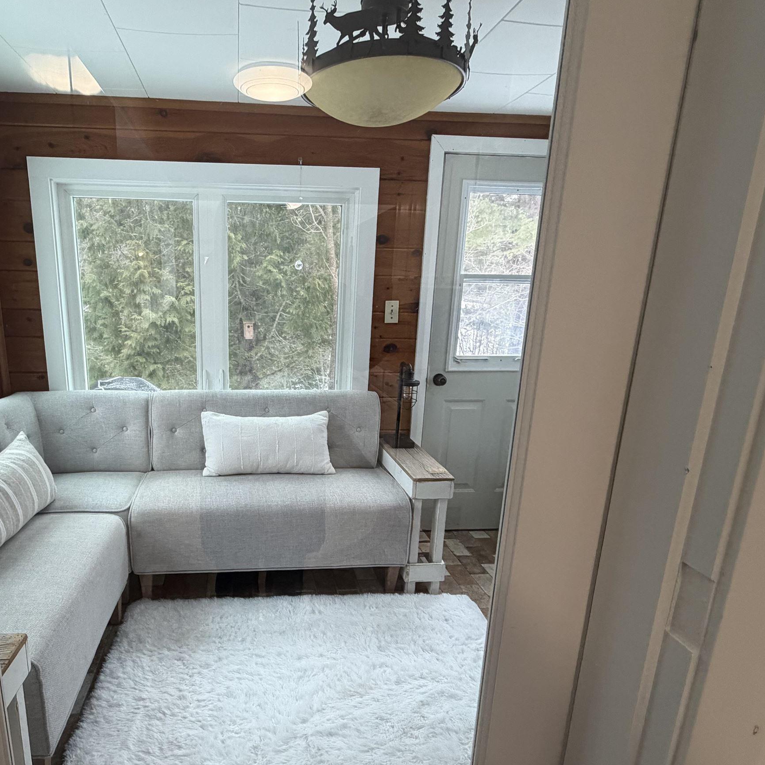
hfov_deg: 68.6
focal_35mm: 22
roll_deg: -1.3
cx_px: 290
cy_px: 436
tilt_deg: -15.6
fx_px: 550
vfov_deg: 69.3
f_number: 2.2
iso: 250
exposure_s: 1/120
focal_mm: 2.22
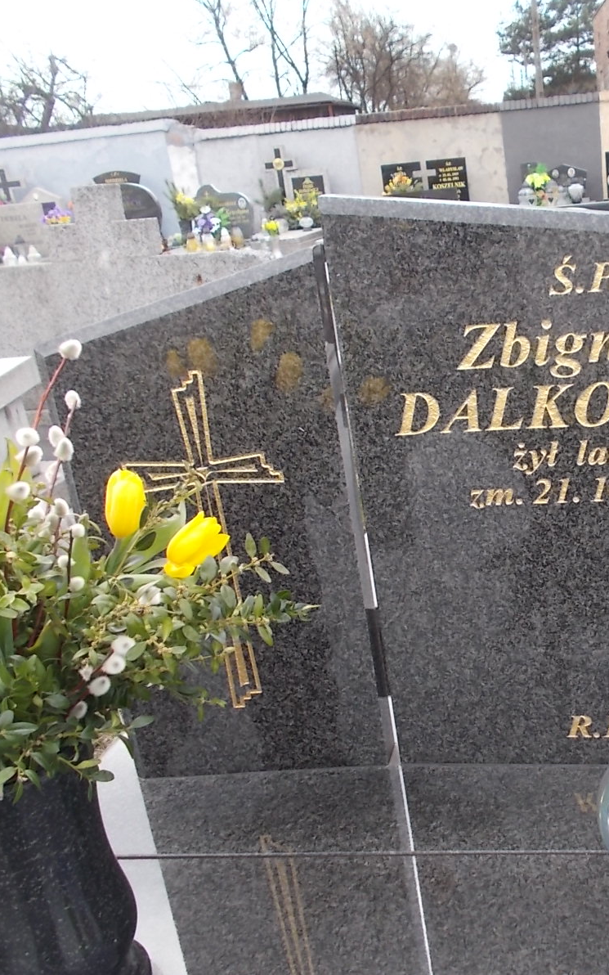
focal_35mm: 37
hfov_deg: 33.1
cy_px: 486
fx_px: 983
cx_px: 520
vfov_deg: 52.7
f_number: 3.2
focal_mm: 4.6
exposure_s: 1/160
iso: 80
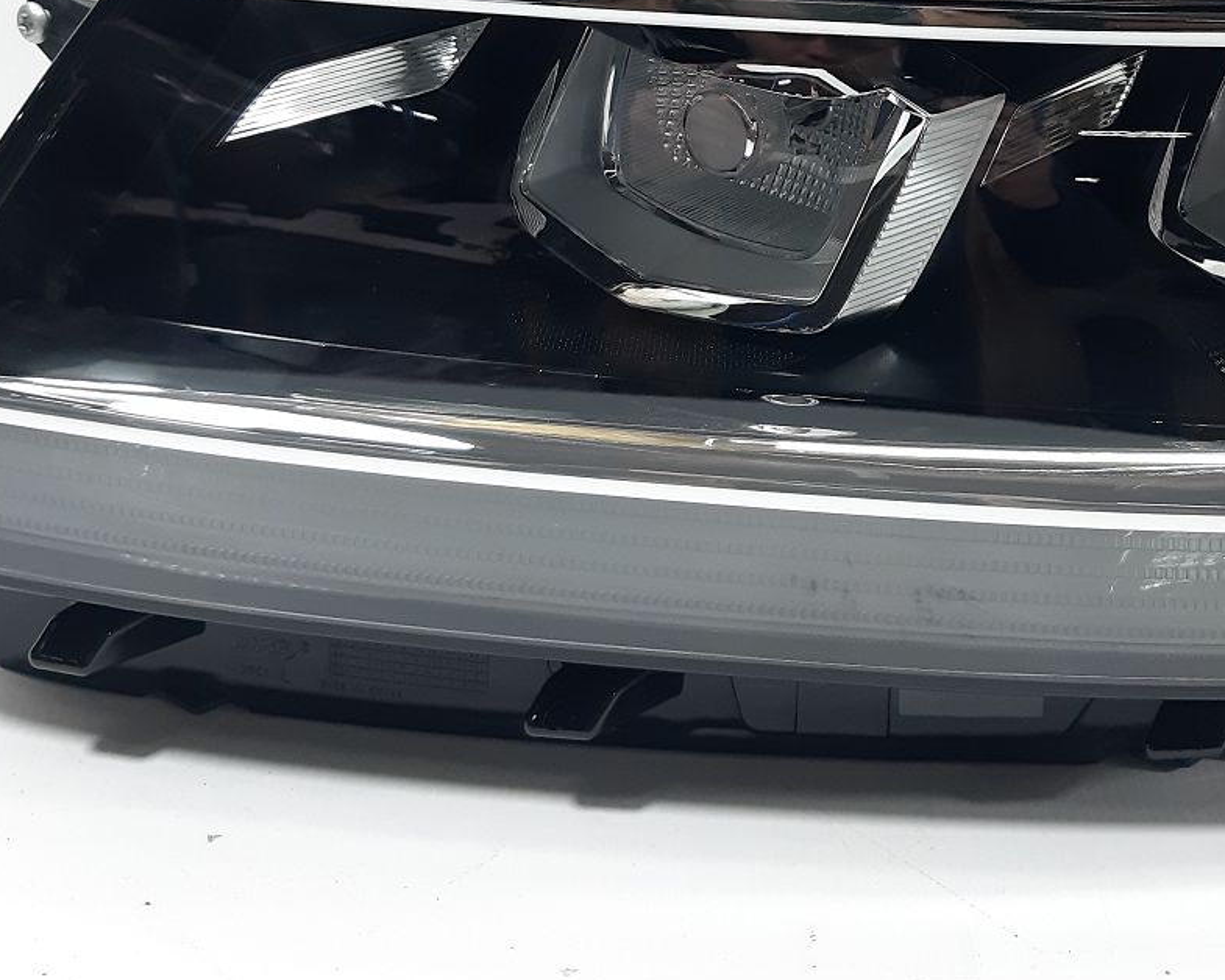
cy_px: 72
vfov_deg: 25.7
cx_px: 808
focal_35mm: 57
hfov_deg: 32.8
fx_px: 2067
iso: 100
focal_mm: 3.93
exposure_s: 1/50
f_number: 1.7
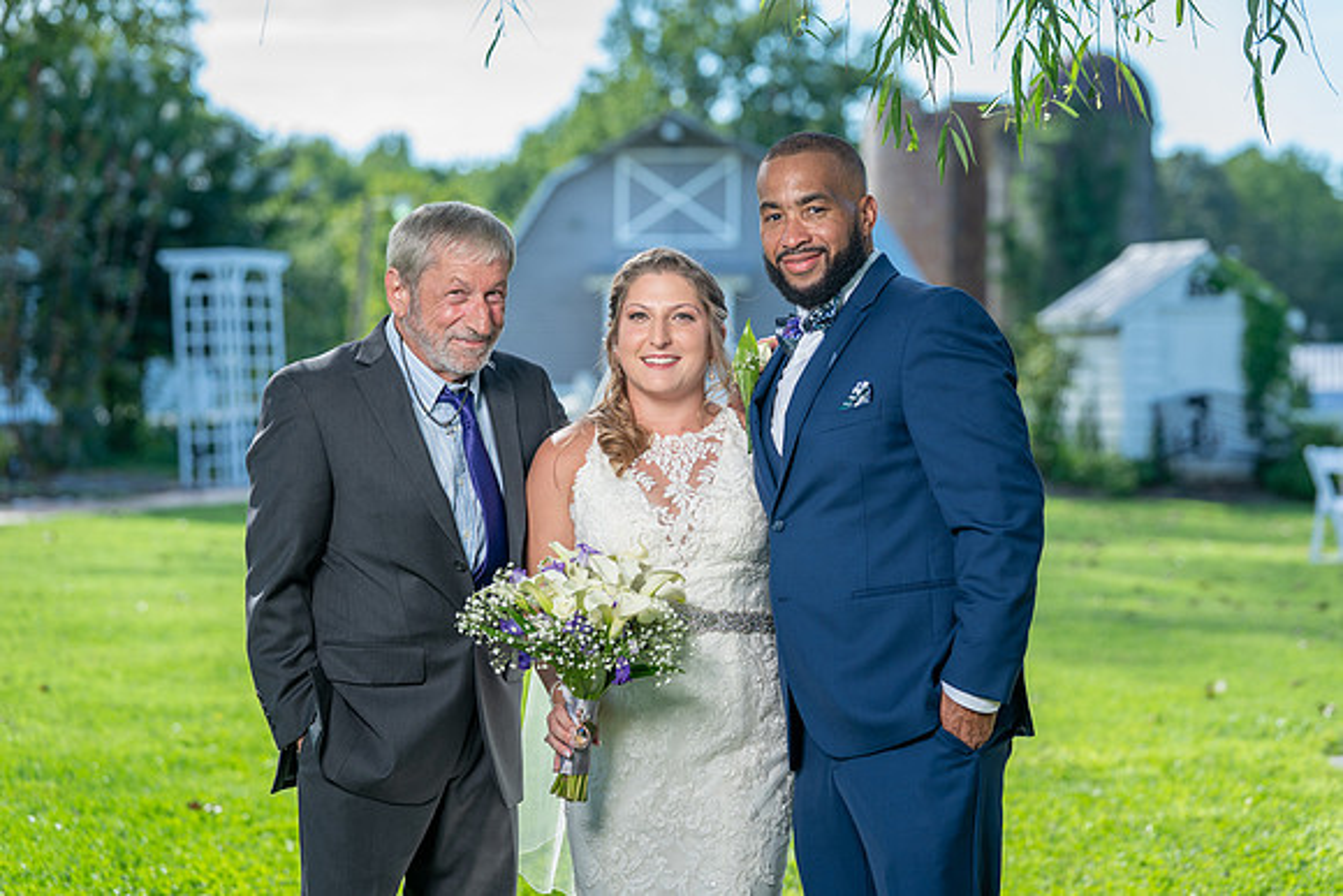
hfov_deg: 18.5
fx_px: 4130
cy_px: 431
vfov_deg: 12.4
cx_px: 699
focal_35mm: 111
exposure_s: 1/200
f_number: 4
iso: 100
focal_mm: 106
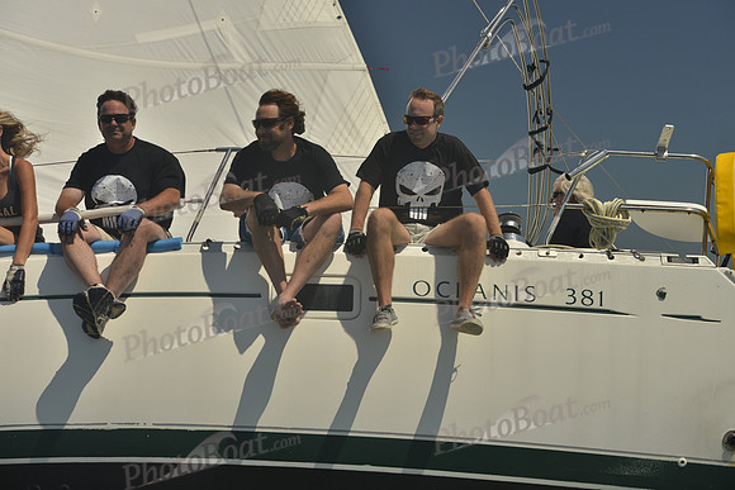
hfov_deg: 28.8
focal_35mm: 70
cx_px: 368
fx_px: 1429
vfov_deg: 19.5
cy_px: 245
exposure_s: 1/1000
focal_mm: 70
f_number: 9
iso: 280
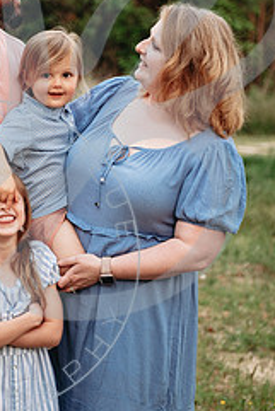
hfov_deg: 11.1
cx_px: 58
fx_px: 1407
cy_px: 128
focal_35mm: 123
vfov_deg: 16.6
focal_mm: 66
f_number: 2.8
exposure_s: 1/200
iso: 100
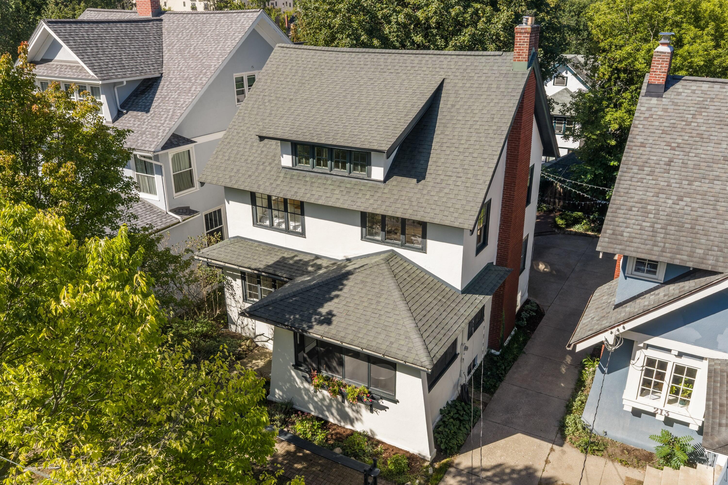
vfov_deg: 46.4
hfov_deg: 65.5
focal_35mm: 28
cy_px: 242
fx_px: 566
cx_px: 364
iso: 100
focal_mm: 14.45
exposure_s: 1/200
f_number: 5.6
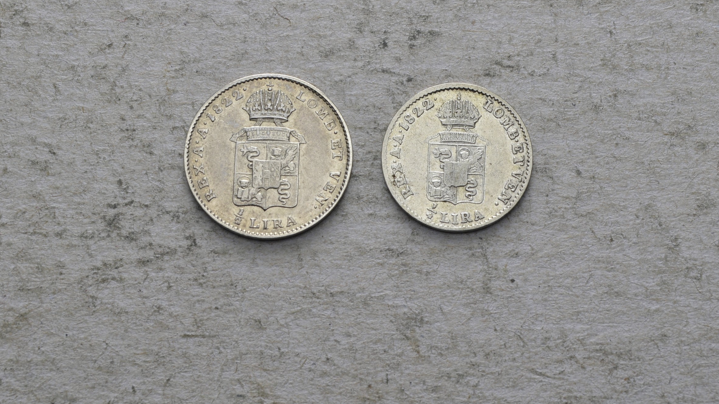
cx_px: 356
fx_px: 1726
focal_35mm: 91
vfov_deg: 13.4
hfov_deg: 23.5
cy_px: 169
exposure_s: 1/250
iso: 400
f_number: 14
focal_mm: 55
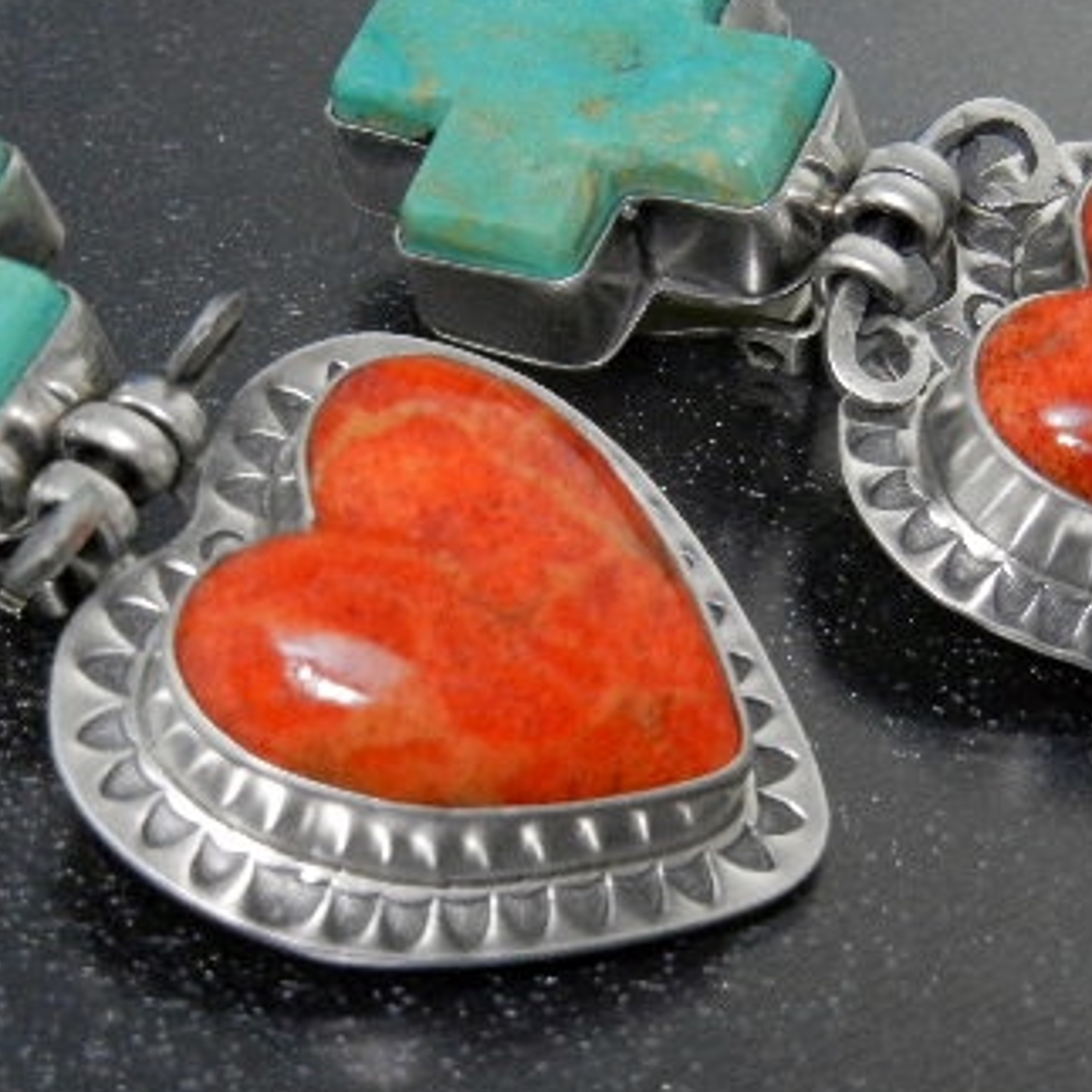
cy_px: 521
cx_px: 514
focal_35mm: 91
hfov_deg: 19.1
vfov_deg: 19.1
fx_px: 3248
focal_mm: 9.3
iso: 778
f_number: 7.8
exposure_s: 1/30
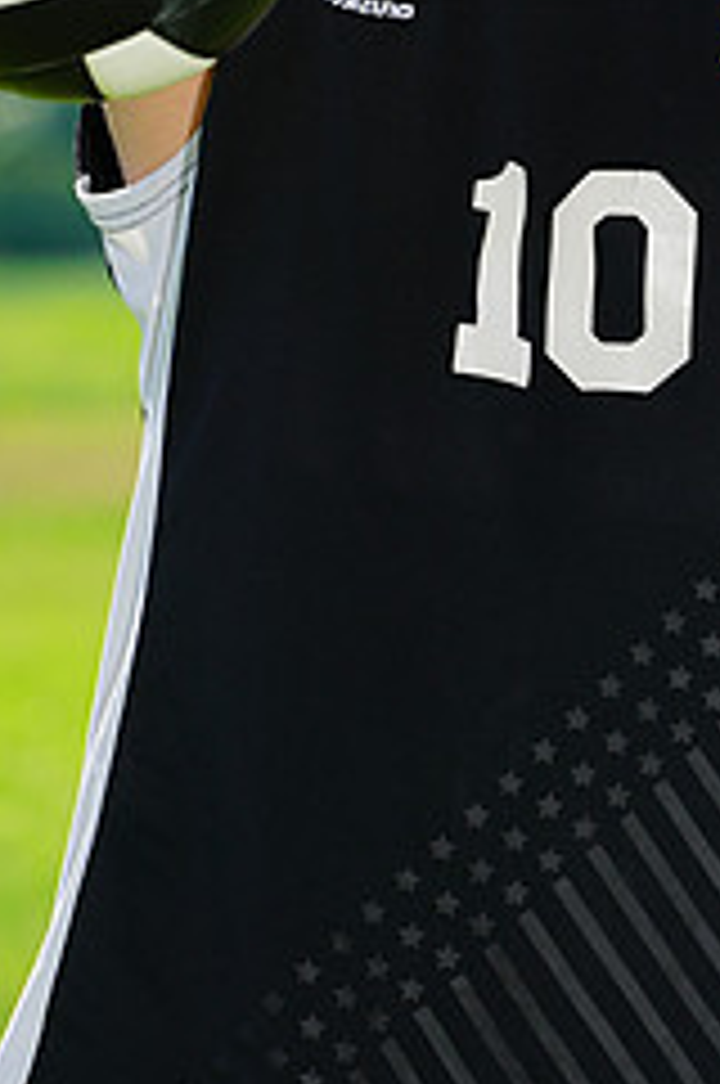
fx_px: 22413
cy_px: -157
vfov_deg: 2.8
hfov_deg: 1.8
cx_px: 432
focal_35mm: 745
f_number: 11
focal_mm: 309
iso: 200
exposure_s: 1/200
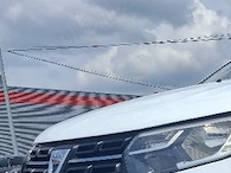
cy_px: 198
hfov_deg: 20.3
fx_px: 554
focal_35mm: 83
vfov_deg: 17.1
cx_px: 346
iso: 25
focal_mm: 4
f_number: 1.8
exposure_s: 1/1000
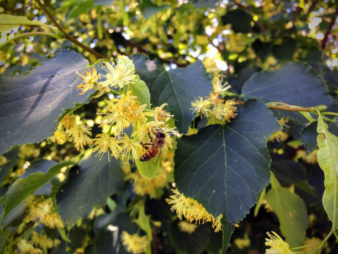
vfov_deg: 48.2
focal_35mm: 29
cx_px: 169
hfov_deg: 61.7
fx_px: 283
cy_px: 127
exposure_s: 1/120
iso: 64
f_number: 2.2
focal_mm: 4.15
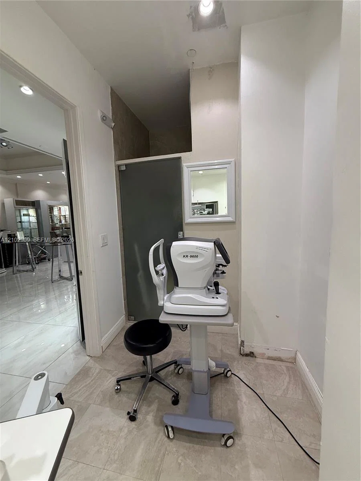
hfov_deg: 85.7
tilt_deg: -7.0
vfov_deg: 102.1
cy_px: 240
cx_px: 180
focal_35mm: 14
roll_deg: +1.6
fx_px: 195
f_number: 2.2
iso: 320
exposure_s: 1/120
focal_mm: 2.22
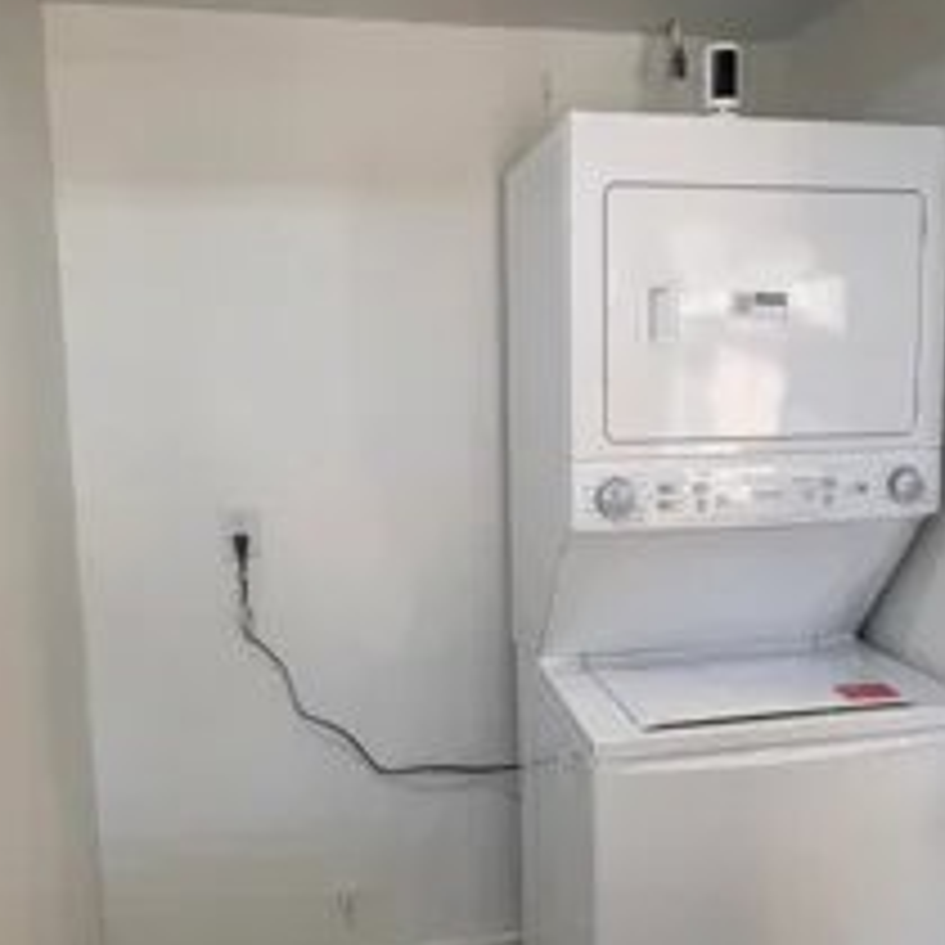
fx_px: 1019
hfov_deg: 49.5
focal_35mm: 33
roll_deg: +1.3
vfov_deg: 49.7
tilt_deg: -0.7
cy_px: 486
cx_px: 549
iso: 80
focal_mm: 2.22
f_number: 2.2
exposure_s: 1/99
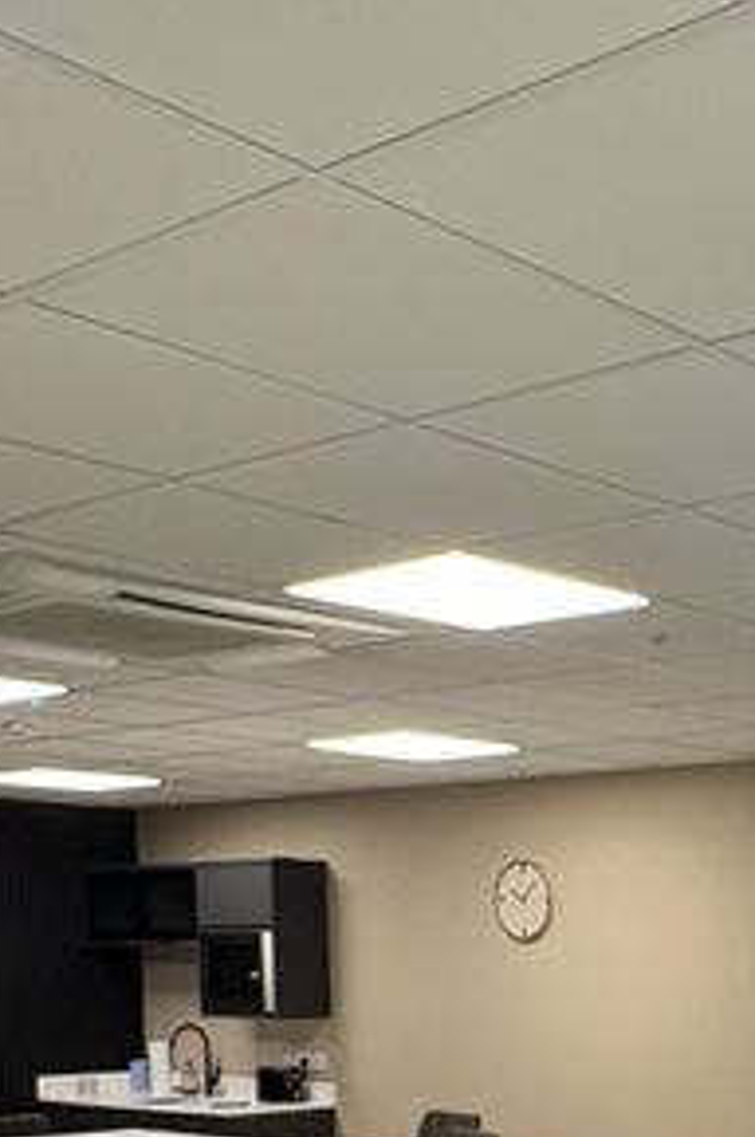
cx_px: 956
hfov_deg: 21.9
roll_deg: +0.2
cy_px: 1127
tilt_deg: -4.1
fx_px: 1766
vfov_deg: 32.9
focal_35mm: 56
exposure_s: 1/100
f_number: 2.2
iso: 400
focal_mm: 2.22
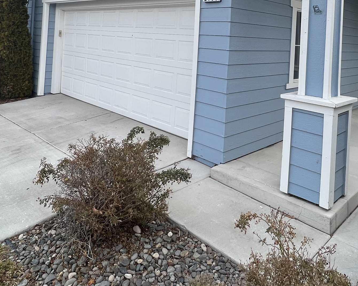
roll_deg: -3.8
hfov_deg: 60.3
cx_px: 197
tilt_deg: +0.7
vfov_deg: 45.4
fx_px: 307
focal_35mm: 29
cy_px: 30
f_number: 1.8
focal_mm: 1.57
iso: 32
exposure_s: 1/459
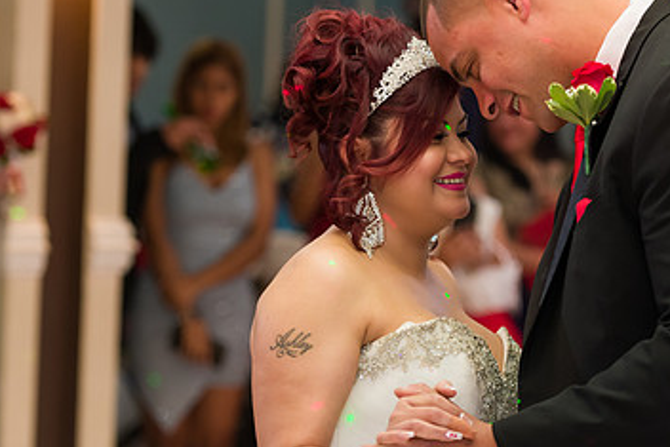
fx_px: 3388
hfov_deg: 11.3
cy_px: 201
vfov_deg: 7.6
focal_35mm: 182
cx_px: 368
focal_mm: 100
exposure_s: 1/125
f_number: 3.2
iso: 800
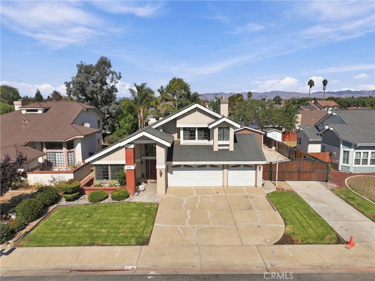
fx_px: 260
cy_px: 140
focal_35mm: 24
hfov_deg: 71.6
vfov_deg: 56.8
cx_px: 188
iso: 100
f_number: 2.8
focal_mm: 12.3
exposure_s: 1/2500
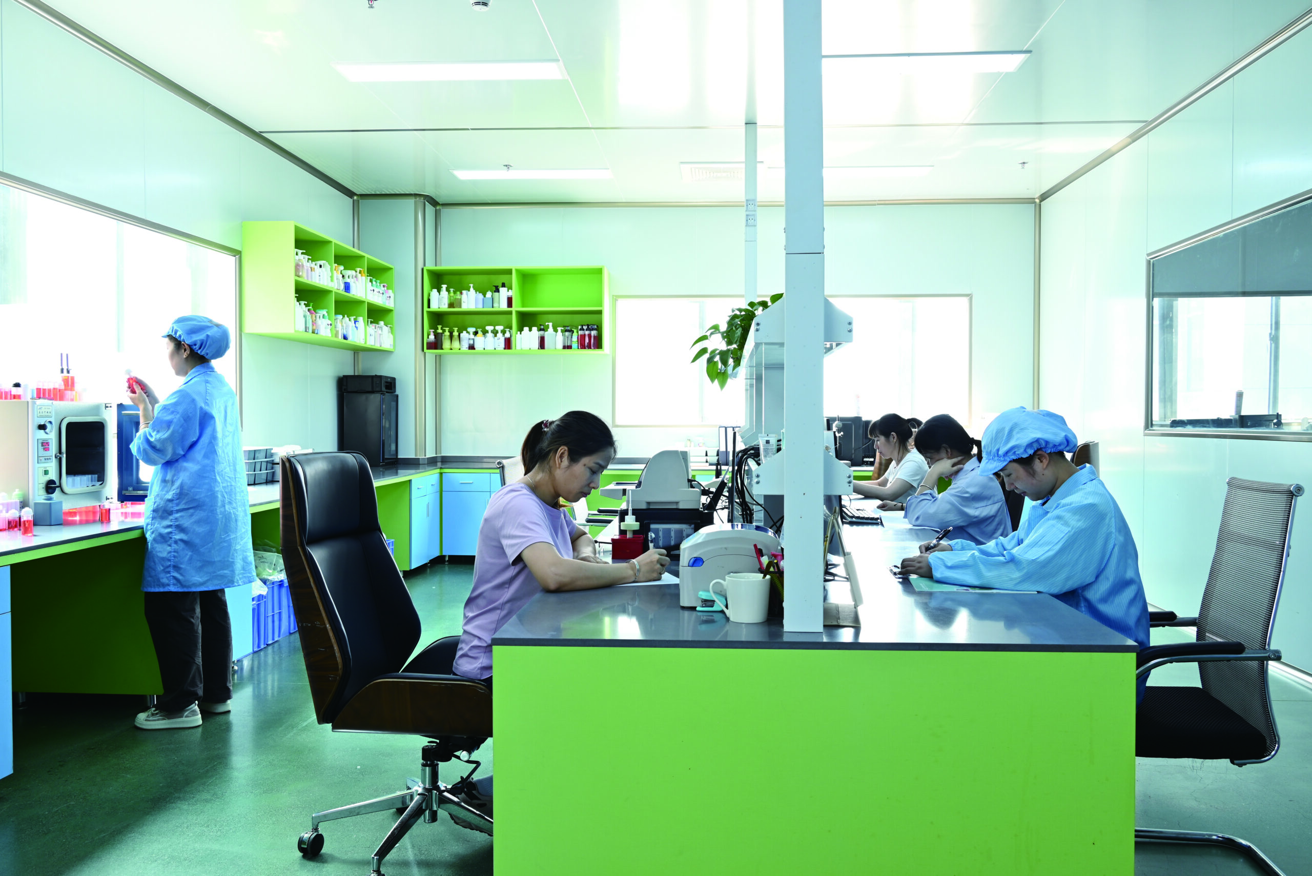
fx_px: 1112
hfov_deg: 61.1
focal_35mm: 30
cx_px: 656
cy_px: 438
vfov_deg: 43.0
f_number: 9
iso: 250
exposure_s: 1/6
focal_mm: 30.5
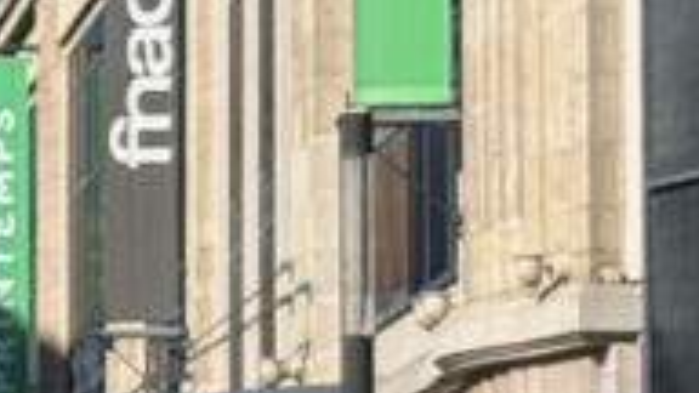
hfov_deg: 6.7
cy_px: 859
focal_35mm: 302
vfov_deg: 4.0
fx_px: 5597
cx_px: -1041
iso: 32
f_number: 1.6
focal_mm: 5.96
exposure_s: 1/2710
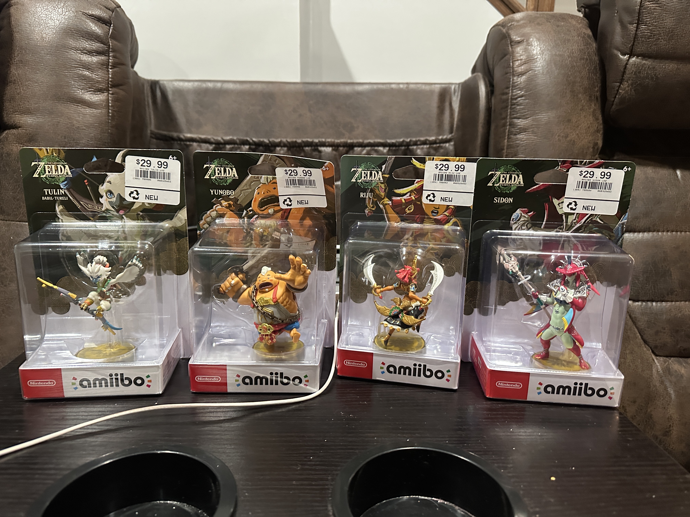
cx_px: 345
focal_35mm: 24
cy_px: 258
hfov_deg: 71.6
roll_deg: -0.5
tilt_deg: -15.7
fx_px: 478
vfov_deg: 56.8
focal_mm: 6.86
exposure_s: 1/60
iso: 800
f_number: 1.78
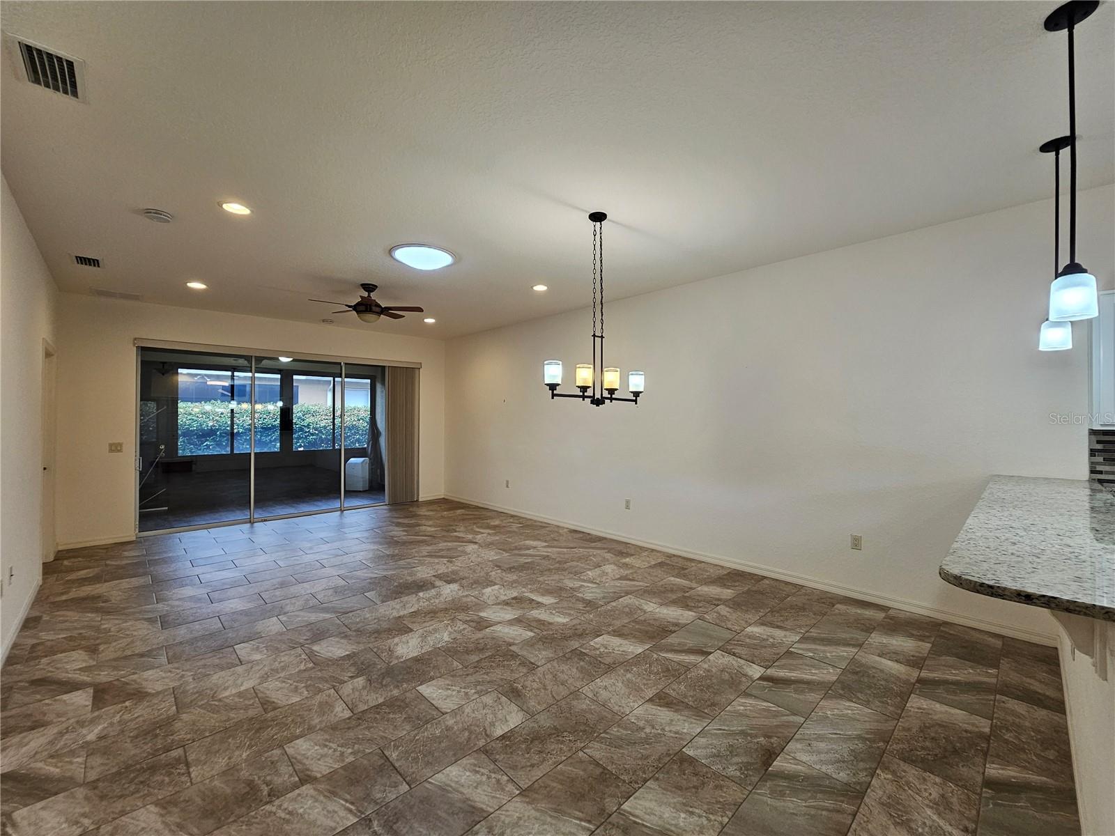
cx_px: 558
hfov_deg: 106.2
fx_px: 419
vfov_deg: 89.9
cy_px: 418
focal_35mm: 13
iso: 100
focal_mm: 2.2
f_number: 2.2
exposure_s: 1/60
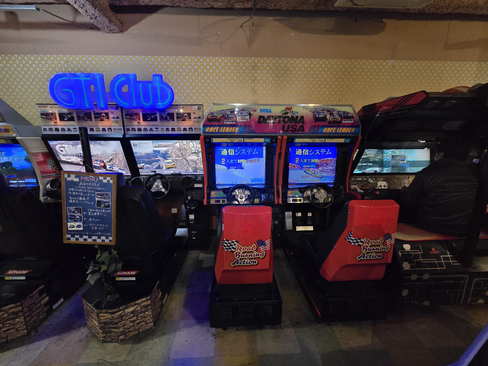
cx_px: 244
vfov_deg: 89.9
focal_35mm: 13
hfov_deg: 106.2
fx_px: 183
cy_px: 183
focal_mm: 2.2
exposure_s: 1/57
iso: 1600
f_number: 2.2
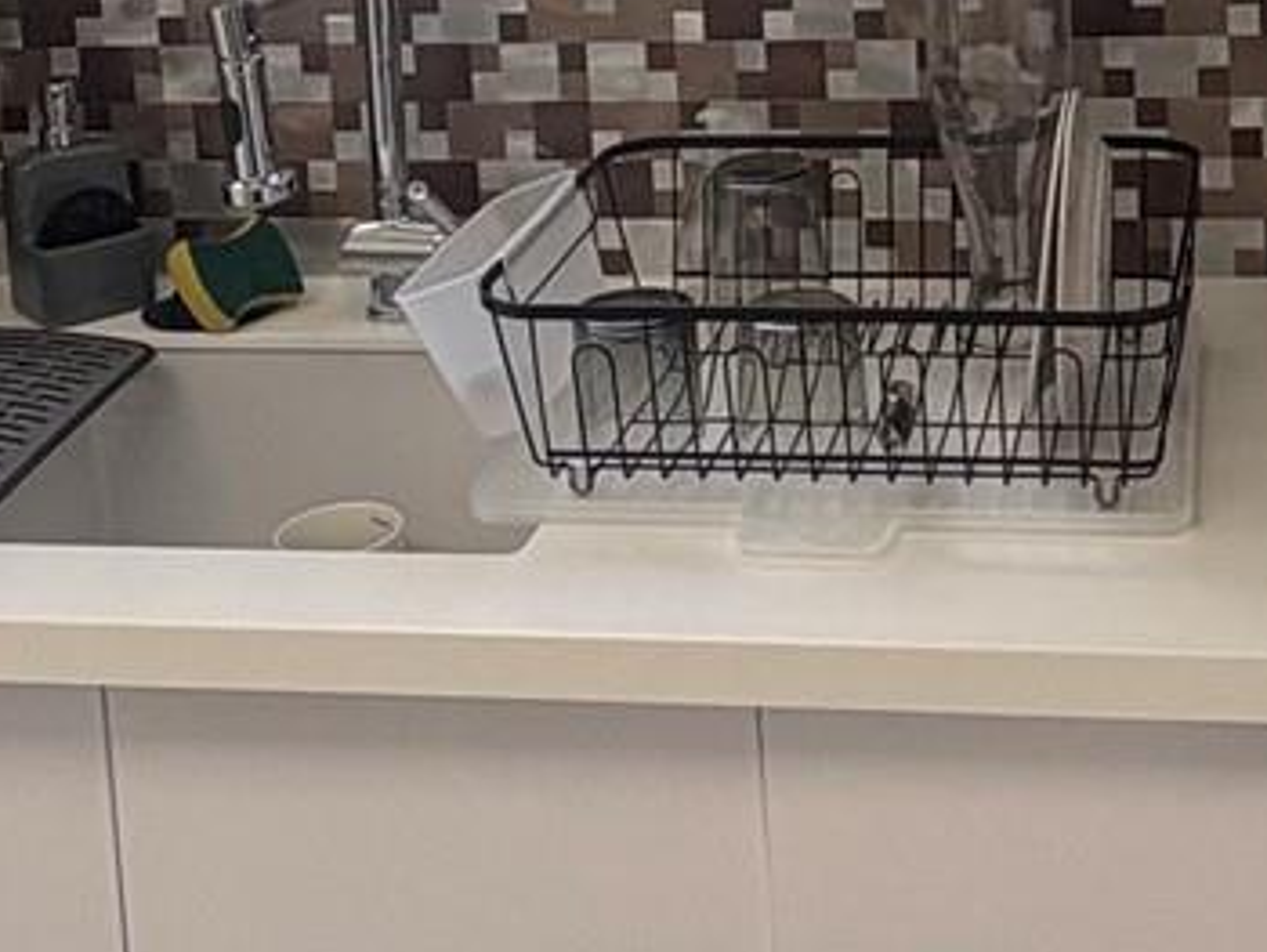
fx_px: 2344
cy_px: -206
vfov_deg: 21.3
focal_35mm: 64
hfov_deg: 29.9
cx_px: 916
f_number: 2.2
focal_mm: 2.22
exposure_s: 1/198
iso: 64
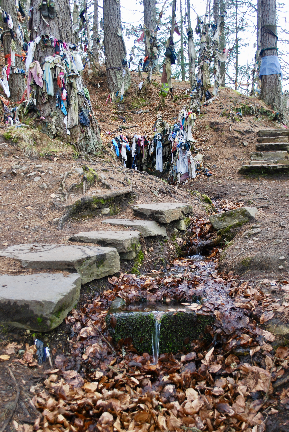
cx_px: 144
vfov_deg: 53.1
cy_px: 216
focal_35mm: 36
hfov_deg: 37.0
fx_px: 432
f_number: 4.5
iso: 200
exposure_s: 1/80
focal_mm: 24
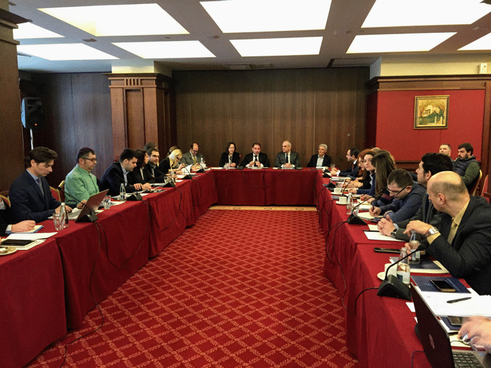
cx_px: 246
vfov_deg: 48.2
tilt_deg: -6.4
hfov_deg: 61.7
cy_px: 184
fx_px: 411
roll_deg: +0.3
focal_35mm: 29
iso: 250
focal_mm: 4.15
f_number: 2.2
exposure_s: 1/25
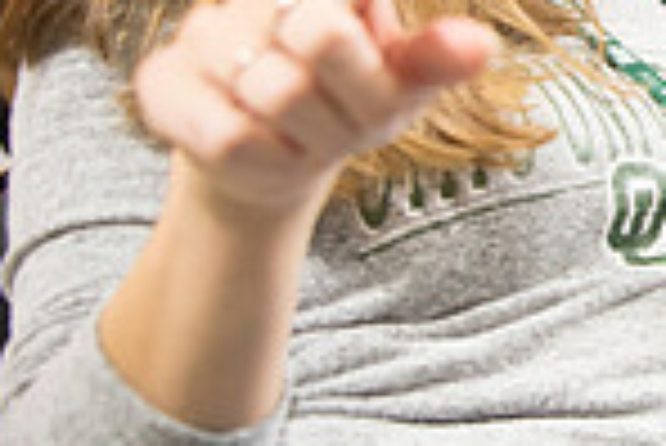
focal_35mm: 106
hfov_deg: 16.6
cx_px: 1143
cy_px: 83
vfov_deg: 12.9
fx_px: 1963
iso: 2000
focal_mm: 27
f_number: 2.8
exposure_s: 1/200
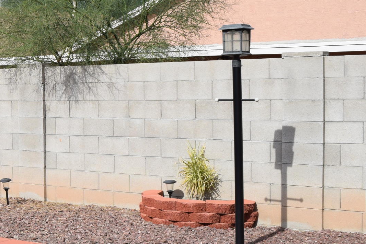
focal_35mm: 76
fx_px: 773
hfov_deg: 23.3
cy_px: 128
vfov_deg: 18.0
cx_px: -120
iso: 200
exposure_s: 1/400
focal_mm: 18
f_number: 10
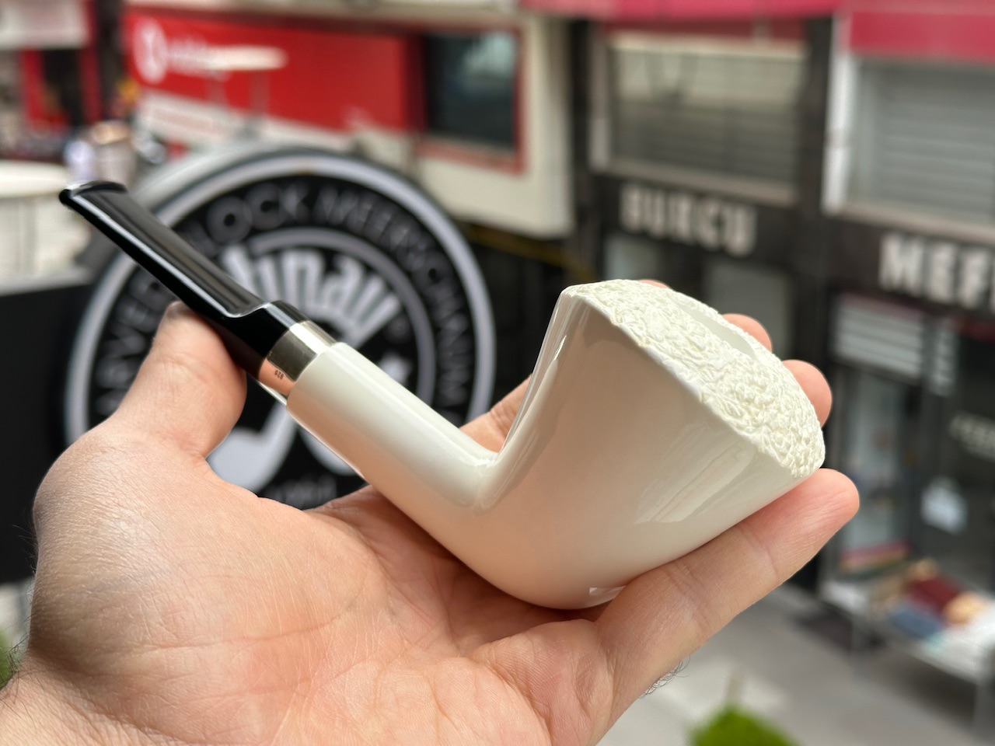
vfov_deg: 30.3
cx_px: 498
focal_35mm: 48
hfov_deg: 39.7
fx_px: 1380
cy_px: 373
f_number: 1.78
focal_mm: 6.86
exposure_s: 1/1212
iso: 64
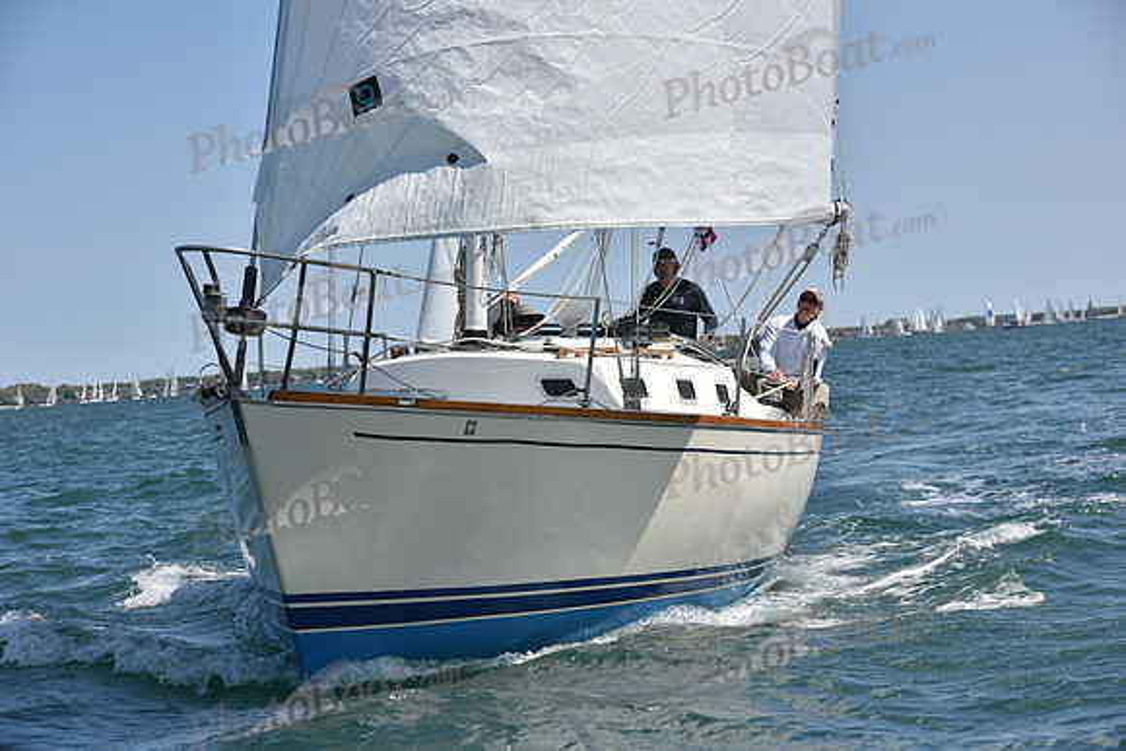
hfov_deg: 22.1
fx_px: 2878
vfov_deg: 14.9
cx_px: 563
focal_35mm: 92
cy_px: 376
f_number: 6.3
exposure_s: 1/800
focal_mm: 92
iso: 320
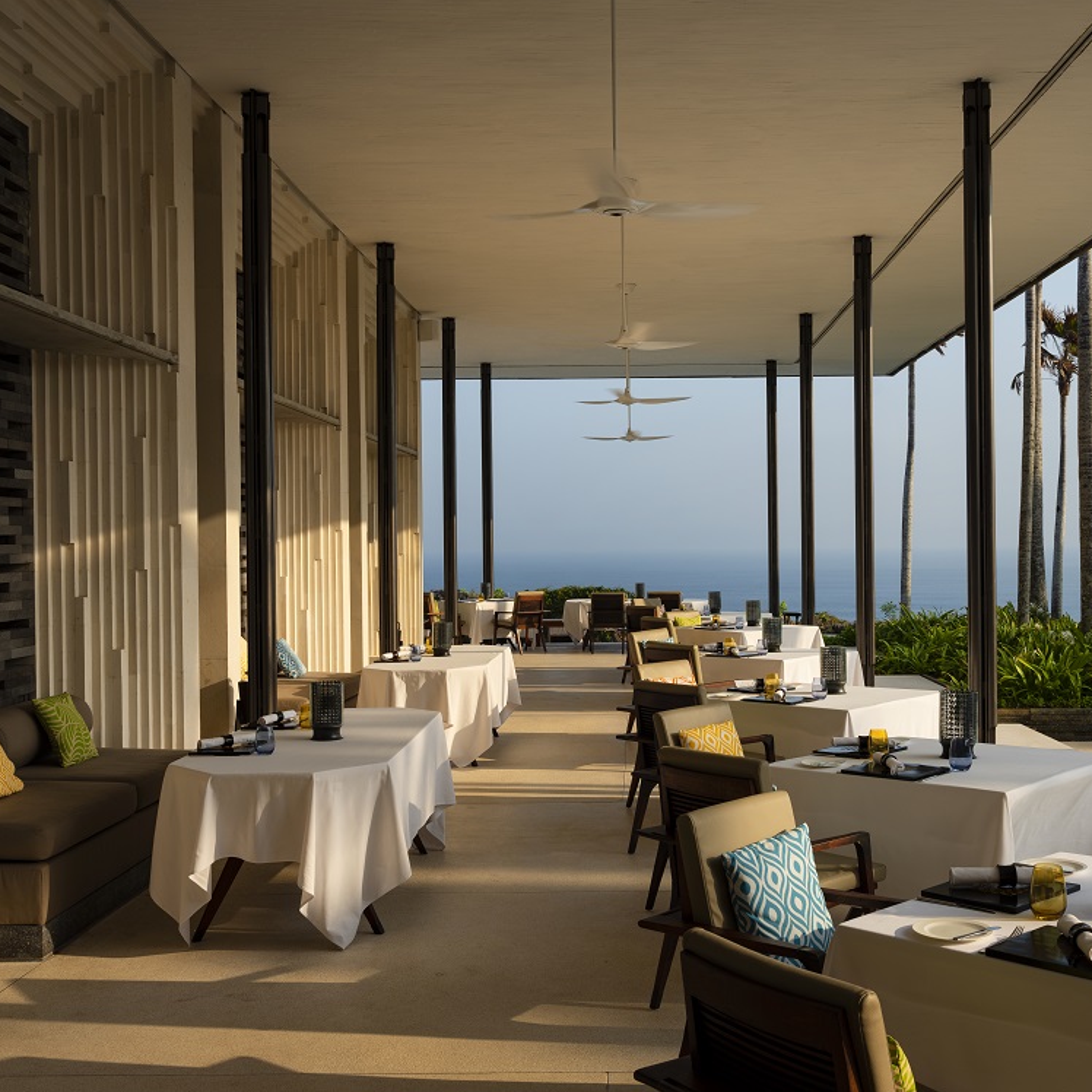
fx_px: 1392
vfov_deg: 42.8
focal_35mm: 39
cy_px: 546
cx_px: 637
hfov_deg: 42.7
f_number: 16
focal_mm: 41.1
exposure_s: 1/50
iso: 100
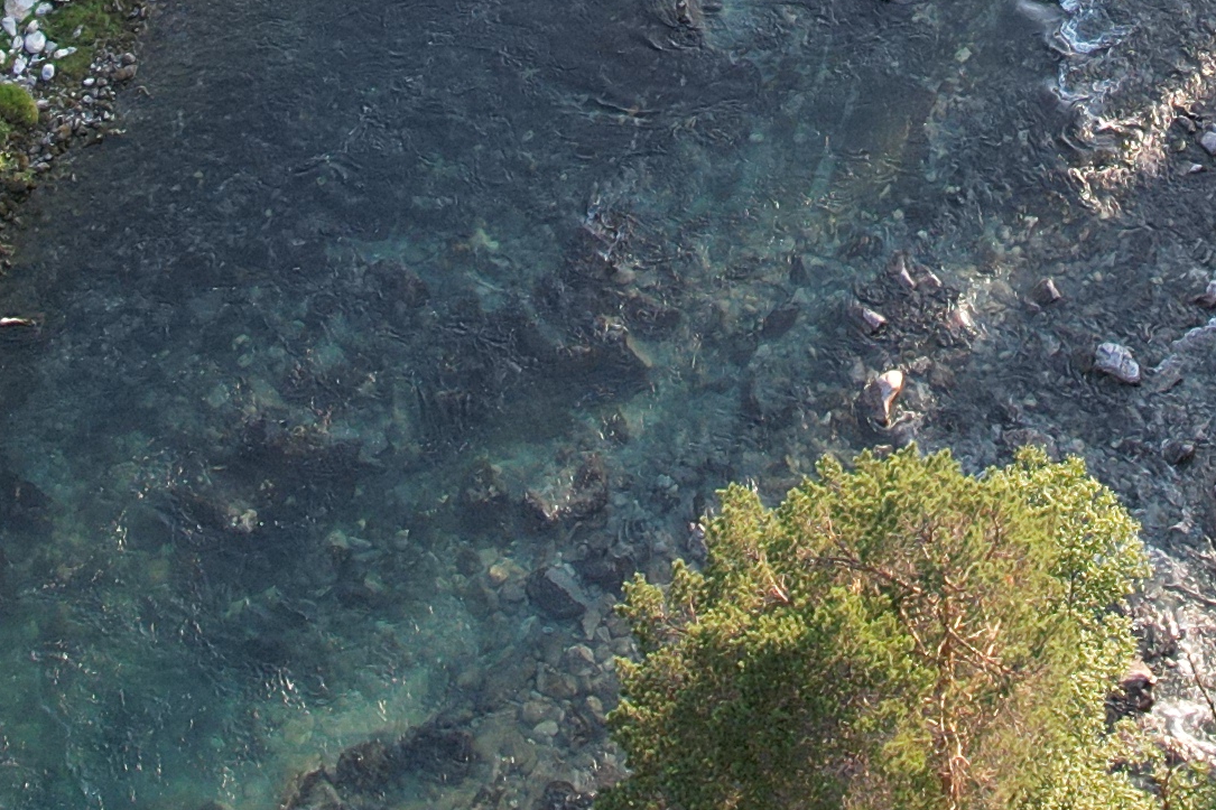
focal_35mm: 111
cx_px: 854
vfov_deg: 11.4
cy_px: -695
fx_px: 3749
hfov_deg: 18.4
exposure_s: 1/200
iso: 110
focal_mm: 8.38
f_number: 2.8
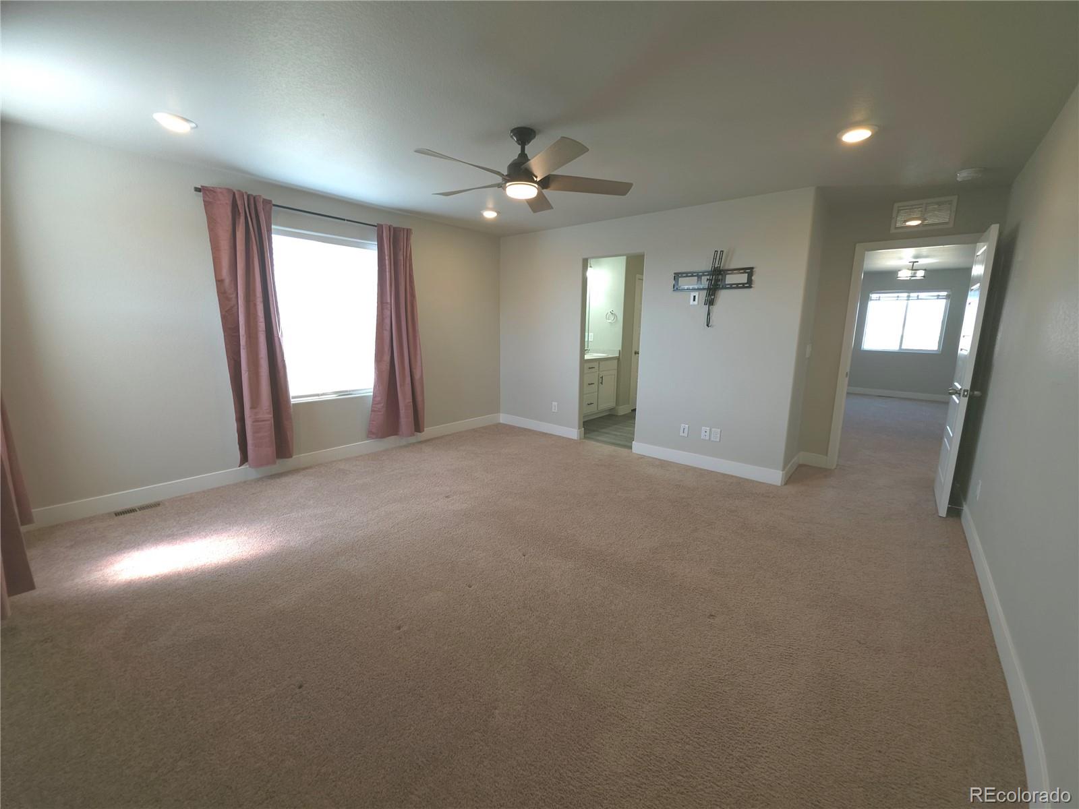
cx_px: 540
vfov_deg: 89.9
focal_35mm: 13
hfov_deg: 106.2
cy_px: 404
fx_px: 405
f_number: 1.9
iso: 32
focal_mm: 2.2
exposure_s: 1/30
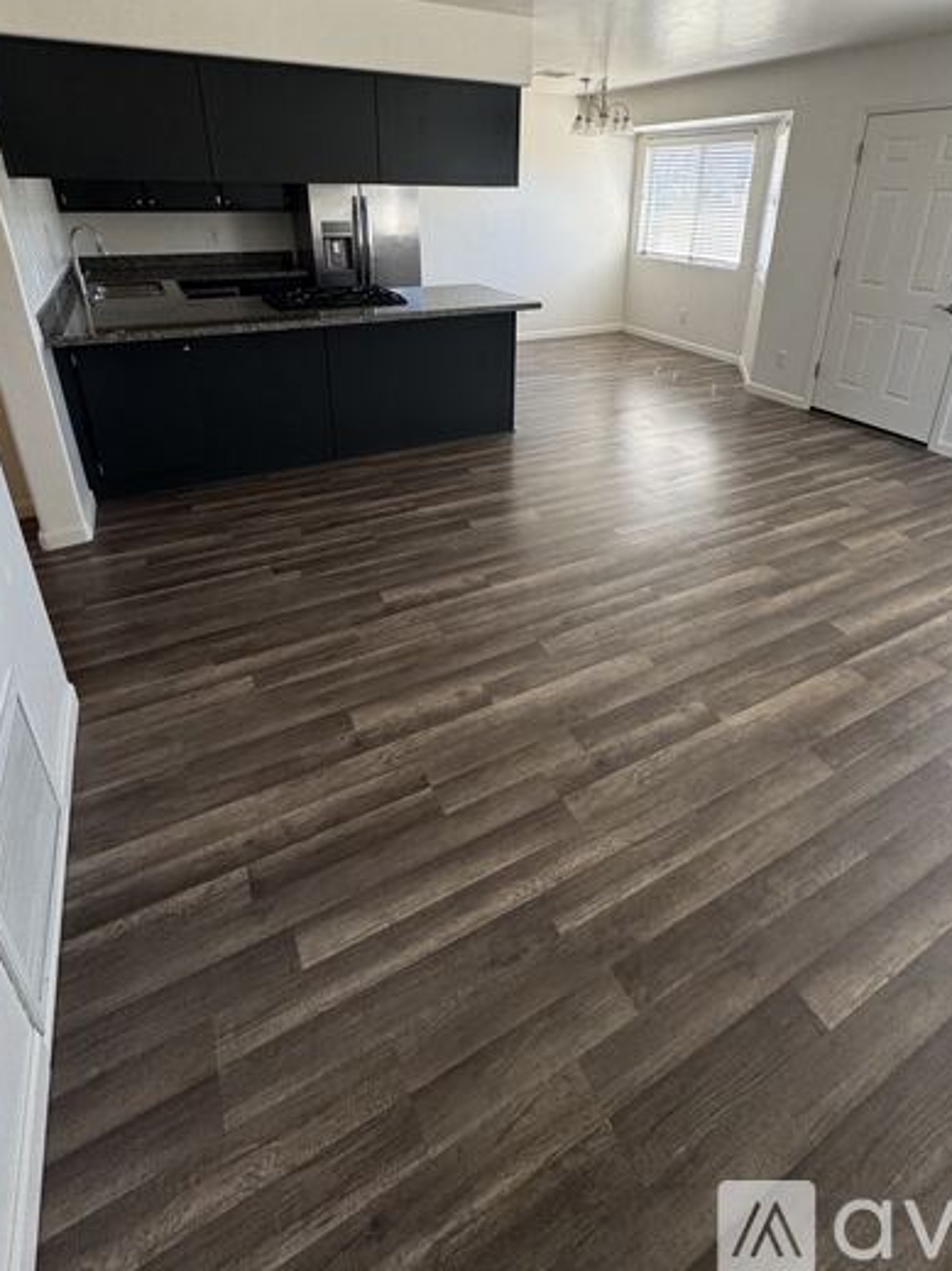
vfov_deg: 85.7
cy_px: 462
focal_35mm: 18
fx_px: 660
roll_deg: -0.4
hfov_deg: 71.5
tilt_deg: -25.0
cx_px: 502
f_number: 2.2
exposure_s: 1/99
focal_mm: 2.22
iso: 80
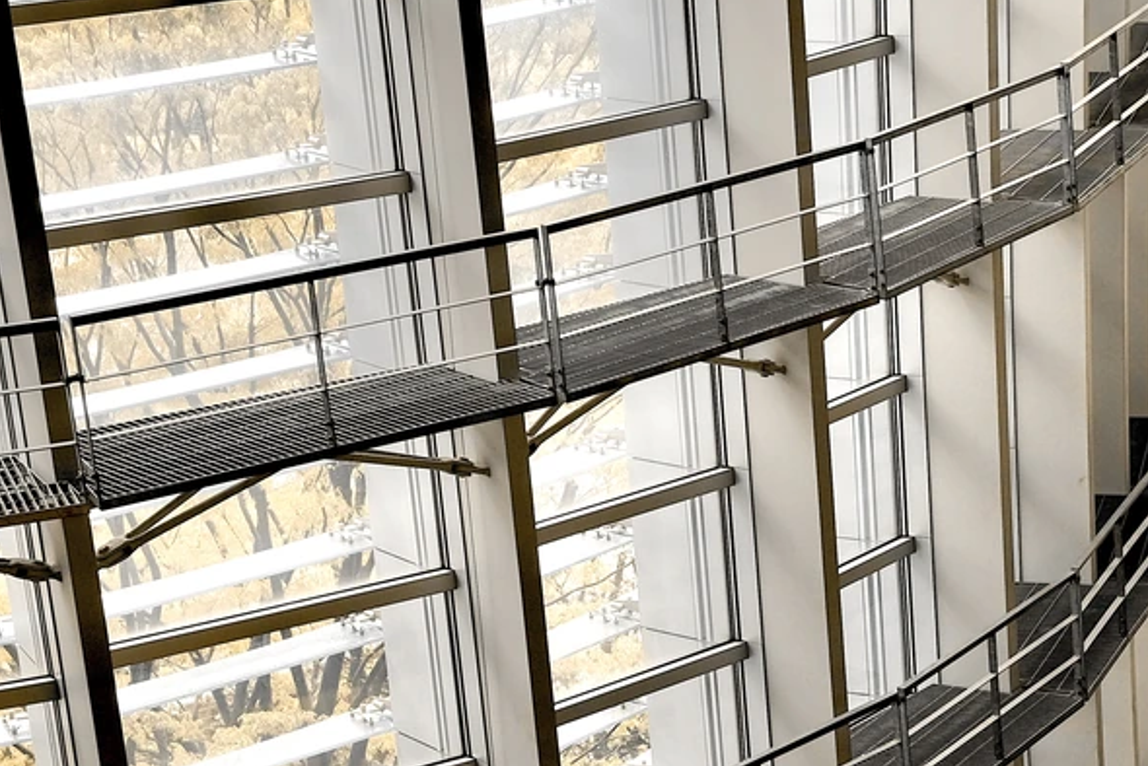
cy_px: 574
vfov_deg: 13.3
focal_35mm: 103
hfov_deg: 18.9
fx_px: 3286
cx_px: 1335
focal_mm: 25.1
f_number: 4
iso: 320
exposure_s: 1/90
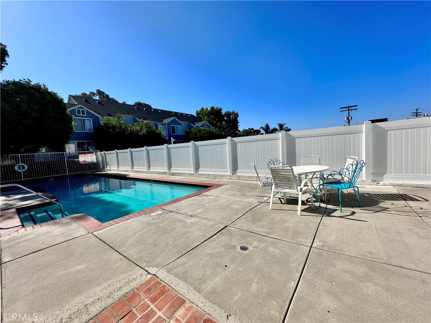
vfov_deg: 85.7
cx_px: 216
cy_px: 162
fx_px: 174
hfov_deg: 102.1
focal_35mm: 14
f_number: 2.2
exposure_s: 1/3717
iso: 50
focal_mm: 2.22
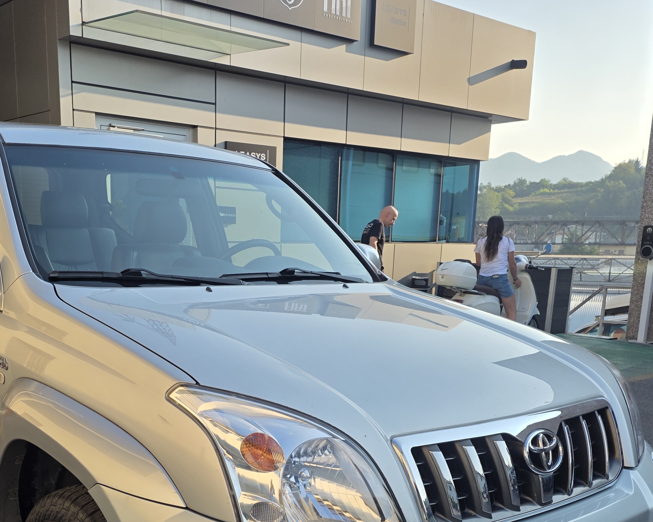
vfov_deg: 35.2
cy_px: 425
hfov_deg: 44.5
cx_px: 251
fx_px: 792
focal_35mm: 41
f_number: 1.7
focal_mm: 6.25
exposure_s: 1/2993
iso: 80
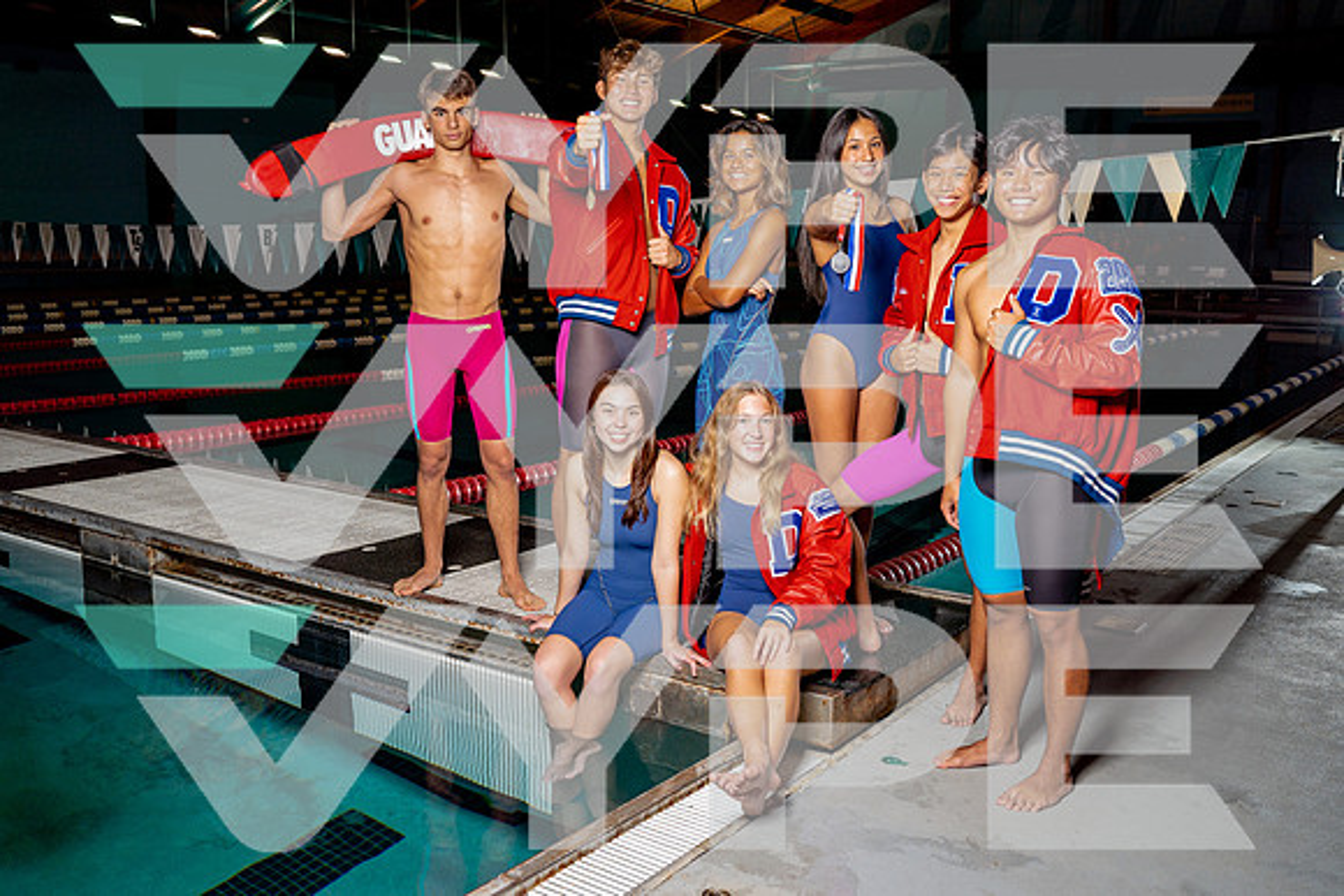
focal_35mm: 35
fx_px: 1307
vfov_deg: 37.9
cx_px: 672
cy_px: 448
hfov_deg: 54.4
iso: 200
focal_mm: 35
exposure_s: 1/250
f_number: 7.1
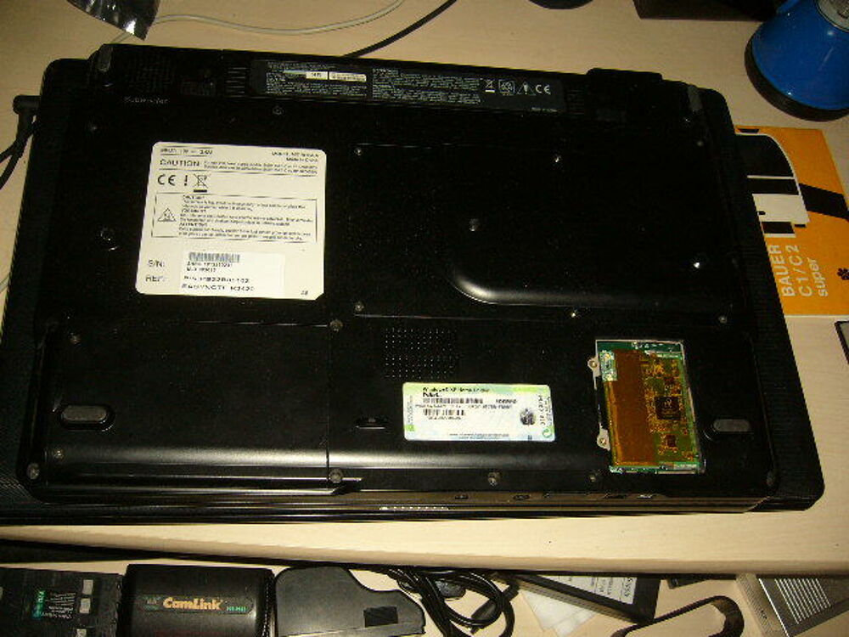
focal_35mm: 35
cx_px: 424
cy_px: 318
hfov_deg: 52.6
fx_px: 858
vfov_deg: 40.7
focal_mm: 5.8
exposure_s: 1/60
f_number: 2.8
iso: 100
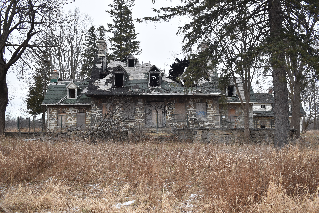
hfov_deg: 49.6
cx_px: 160
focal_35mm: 39
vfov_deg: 34.2
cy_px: 106
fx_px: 346
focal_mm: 26
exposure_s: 1/250
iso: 200
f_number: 6.3
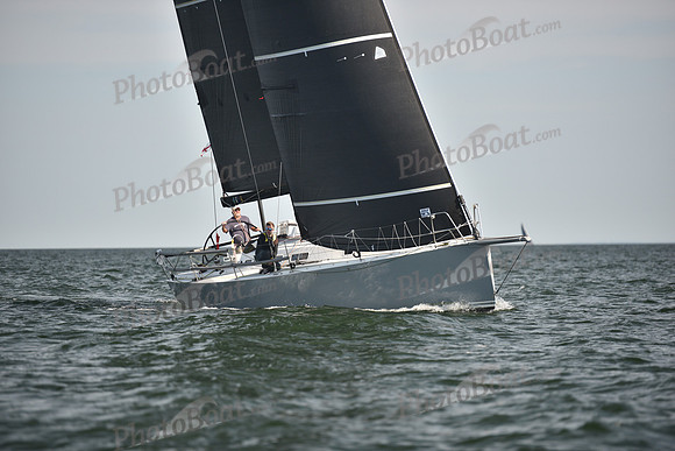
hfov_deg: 10.8
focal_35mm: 190
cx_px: 338
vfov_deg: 7.2
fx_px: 3563
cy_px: 226
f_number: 2.8
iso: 250
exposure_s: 1/1250
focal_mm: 190
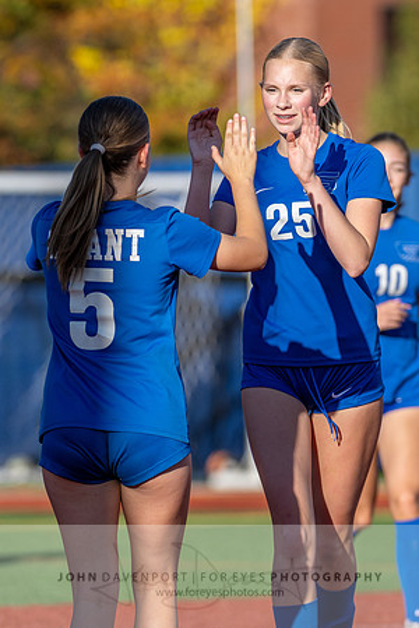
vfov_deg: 4.6
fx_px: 7892
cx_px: 318
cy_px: 264
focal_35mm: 452
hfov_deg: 3.0
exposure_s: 1/1000
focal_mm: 260
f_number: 4
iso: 180
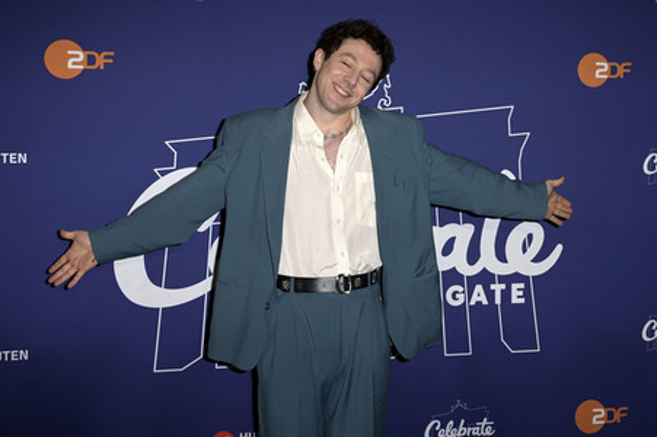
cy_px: 218
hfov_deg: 43.6
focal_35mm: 45
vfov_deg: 29.8
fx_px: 821
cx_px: 328
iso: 500
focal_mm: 45
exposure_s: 1/250
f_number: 5.6
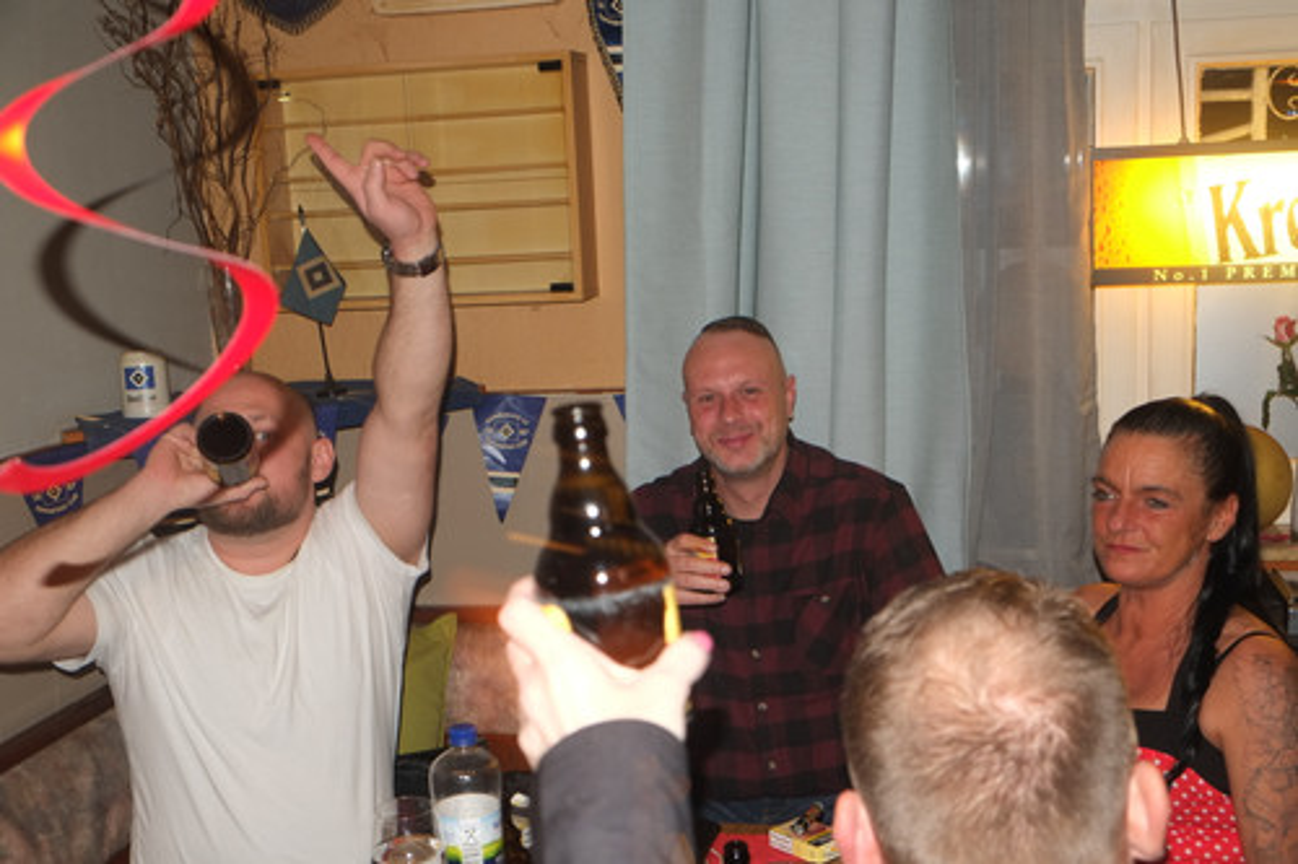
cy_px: 432
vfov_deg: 31.9
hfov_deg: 46.4
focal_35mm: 42
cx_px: 649
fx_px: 1514
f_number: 5.6
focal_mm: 27.7
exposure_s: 1/15
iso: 800
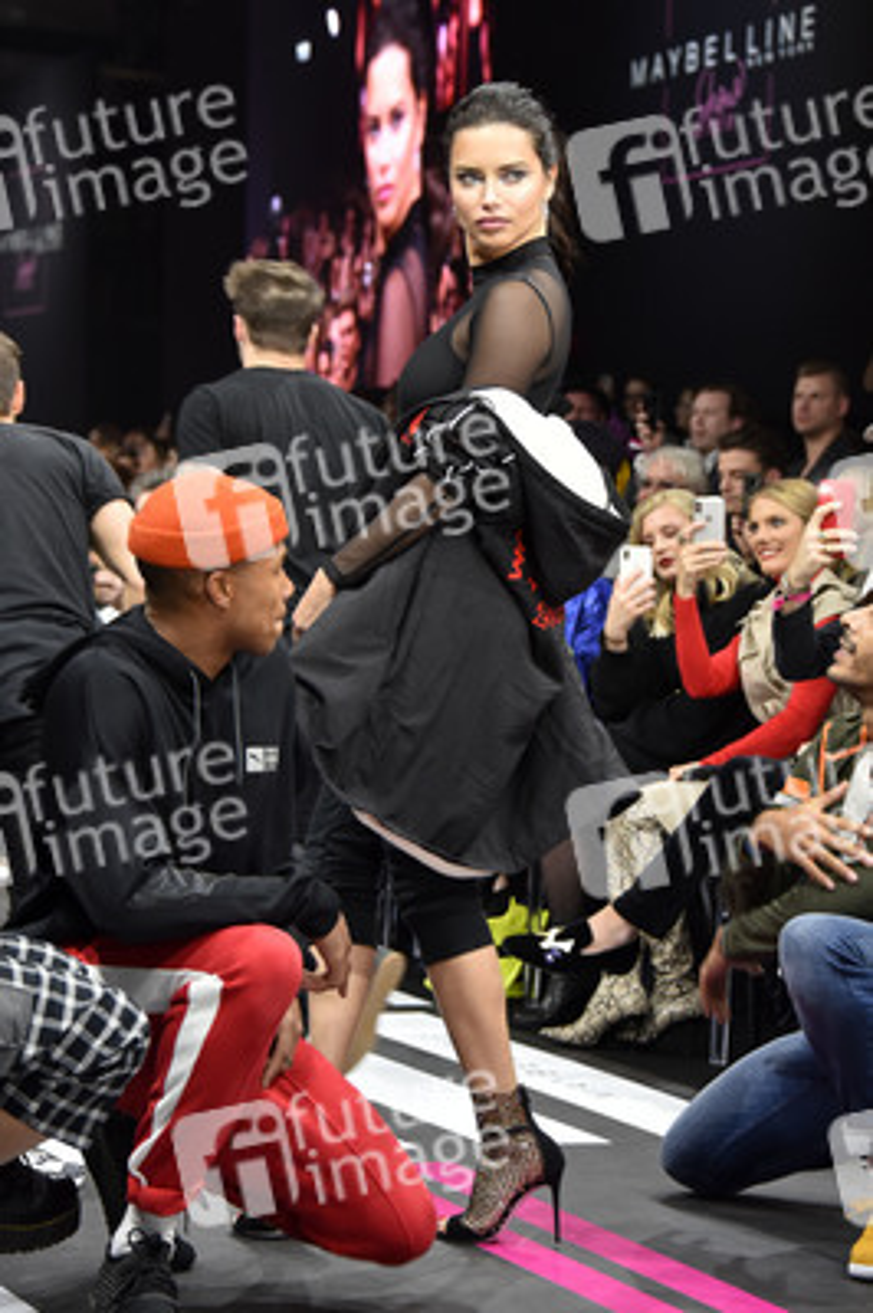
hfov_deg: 13.9
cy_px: 656
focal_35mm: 98
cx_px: 436
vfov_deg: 20.8
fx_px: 3571
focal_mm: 98
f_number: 5.6
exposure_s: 1/160
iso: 1600
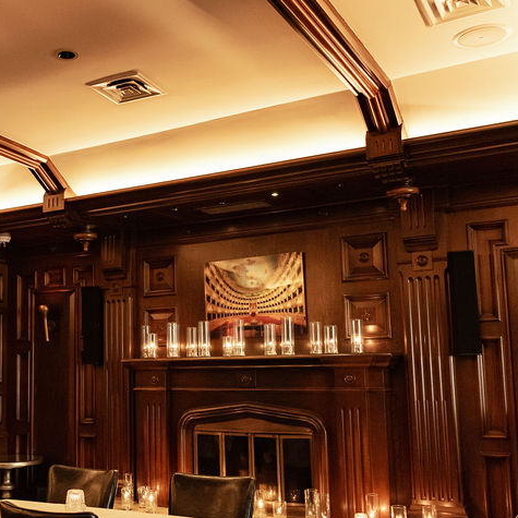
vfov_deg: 38.3
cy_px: 285
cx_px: 125
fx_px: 745
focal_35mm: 44
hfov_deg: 37.3
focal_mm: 24
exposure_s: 1/50
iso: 2500
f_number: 2.8
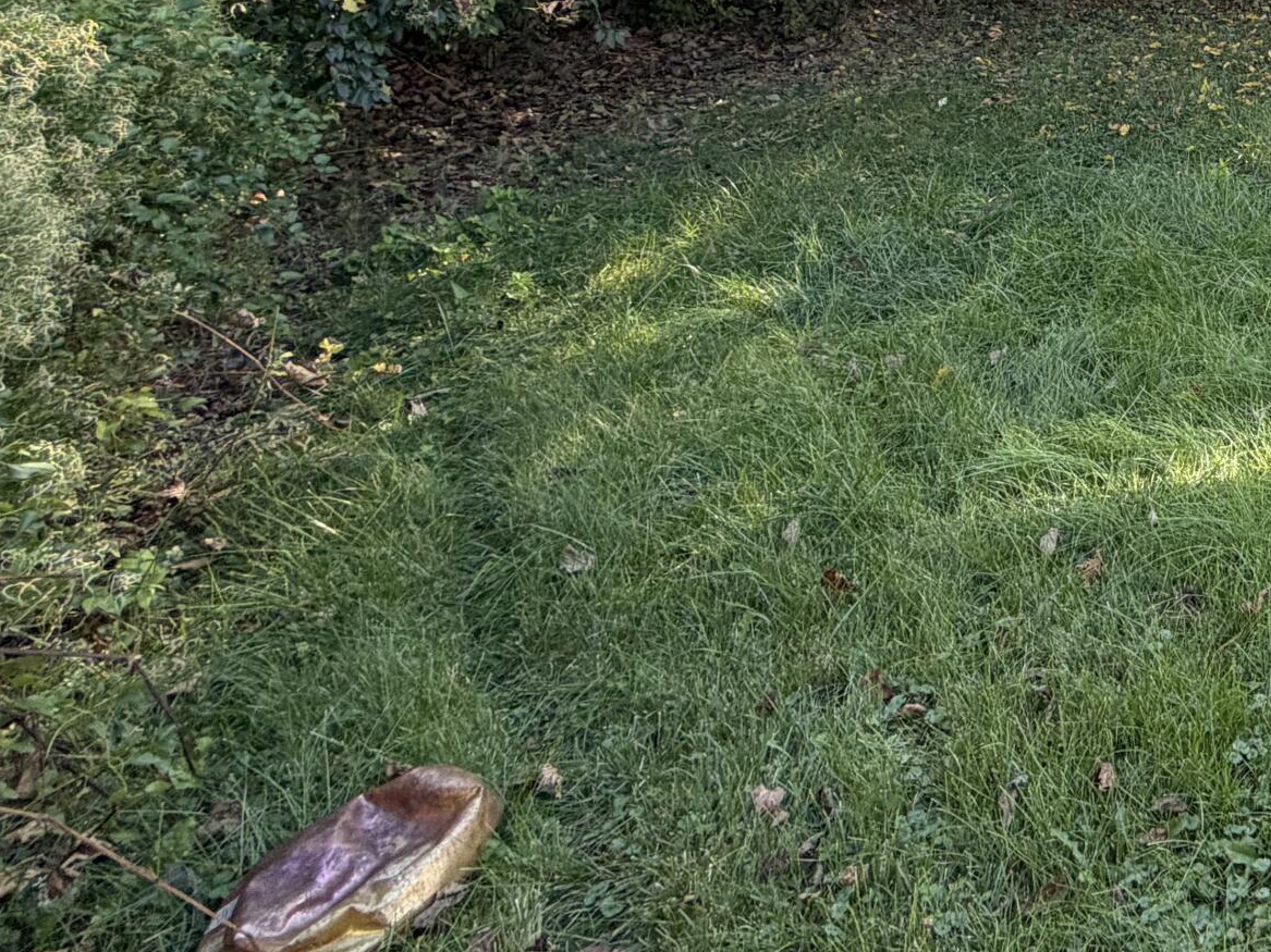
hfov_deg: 38.5
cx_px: 1514
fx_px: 1322
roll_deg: -0.5
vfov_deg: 34.3
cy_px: -96
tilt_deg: -5.3
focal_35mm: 36
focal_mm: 2.22
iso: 64
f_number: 2.2
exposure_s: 1/131
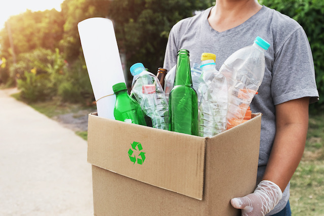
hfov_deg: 53.1
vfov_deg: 36.9
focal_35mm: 36
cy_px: 108
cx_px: 162
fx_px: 324
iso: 250
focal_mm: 24
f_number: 4
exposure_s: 1/800
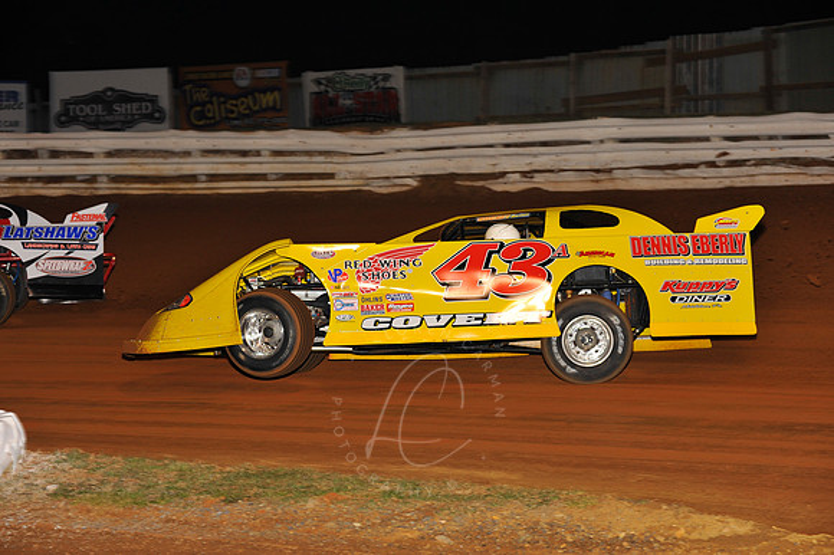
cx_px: 417
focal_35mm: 105
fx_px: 2431
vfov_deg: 13.0
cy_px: 278
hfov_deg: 19.5
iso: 500
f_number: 5.6
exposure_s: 1/250
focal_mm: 105
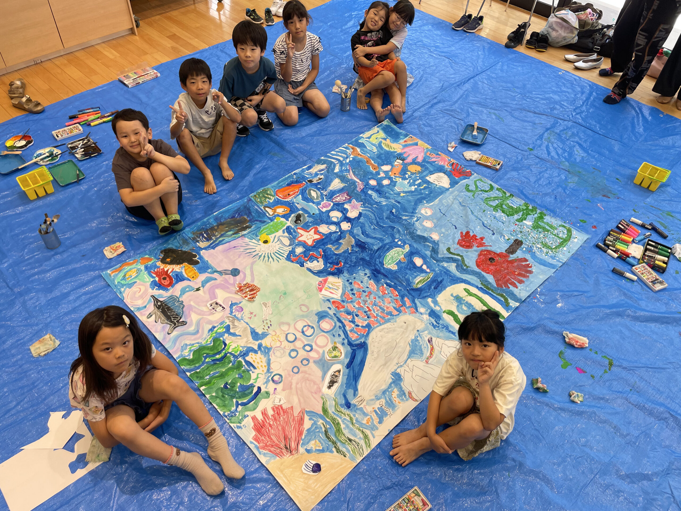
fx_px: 511
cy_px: 256
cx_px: 340
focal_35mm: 26
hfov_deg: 67.3
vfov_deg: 53.1
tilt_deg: -46.7
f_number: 1.6
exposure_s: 1/121
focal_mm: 4.2
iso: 50
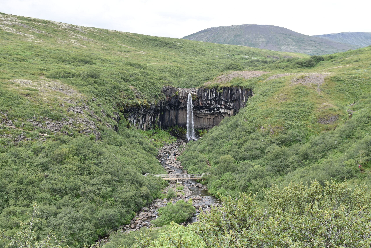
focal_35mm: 51
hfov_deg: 38.9
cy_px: 124
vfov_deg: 26.5
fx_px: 526
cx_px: 186
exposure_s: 1/250
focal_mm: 34
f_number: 8
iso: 360
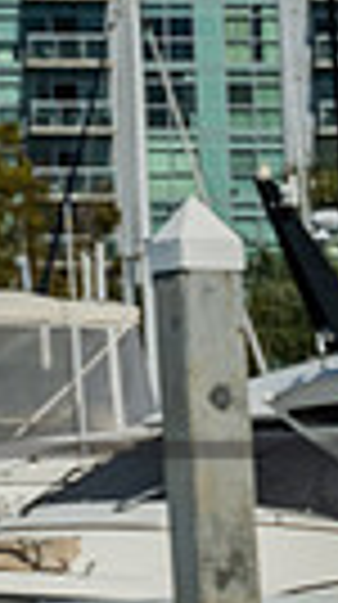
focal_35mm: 705
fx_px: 11276
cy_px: 764
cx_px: -1110
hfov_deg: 1.7
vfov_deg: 3.1
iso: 250
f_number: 10
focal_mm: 125
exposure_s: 1/400
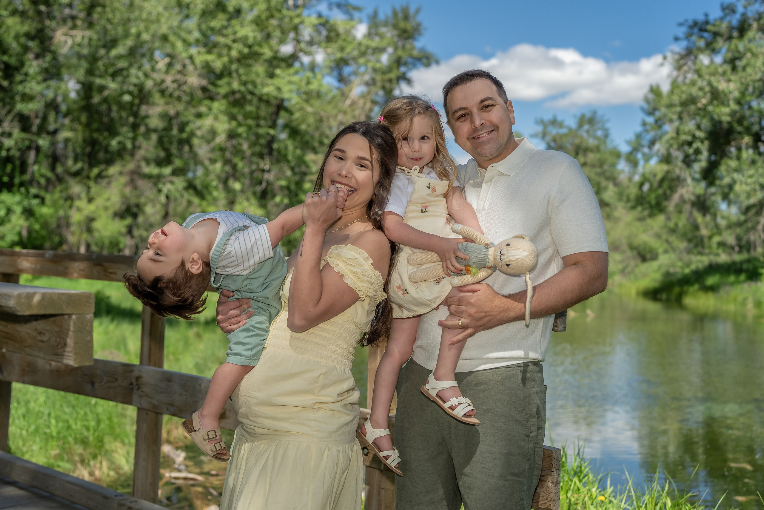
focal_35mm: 39
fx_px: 828
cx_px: 382
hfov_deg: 49.6
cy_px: 255
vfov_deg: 34.2
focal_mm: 39
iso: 64
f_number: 2.8
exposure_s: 1/1600
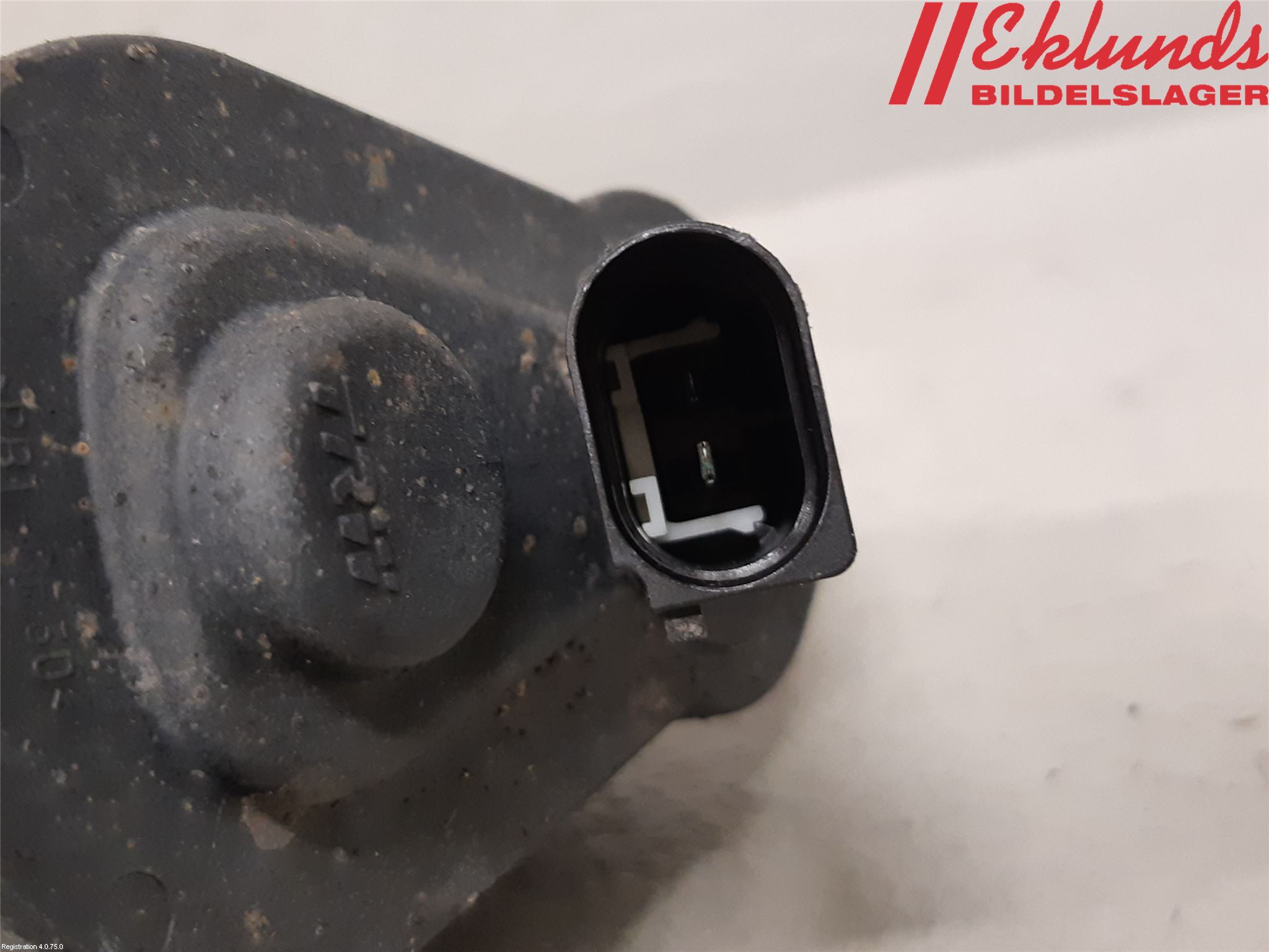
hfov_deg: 67.3
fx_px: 953
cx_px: 634
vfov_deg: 53.1
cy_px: 476
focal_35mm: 26
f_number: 1.7
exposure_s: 1/30
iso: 200
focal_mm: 3.93
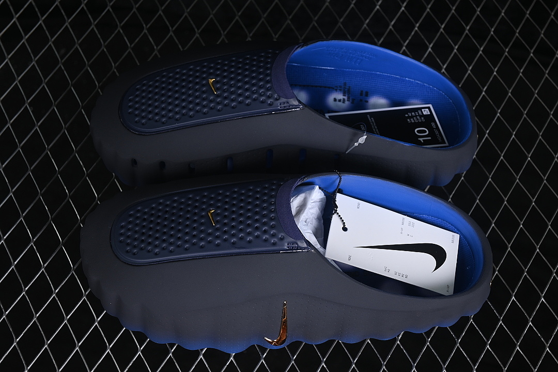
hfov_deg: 27.0
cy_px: 186
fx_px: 1162
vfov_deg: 18.2
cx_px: 279
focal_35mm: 75
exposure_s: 1/60
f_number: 6.3
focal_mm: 50
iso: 160
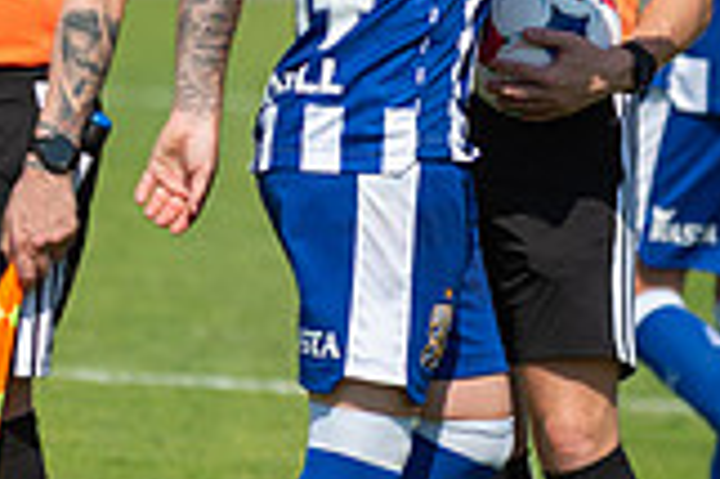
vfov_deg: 2.3
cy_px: 54
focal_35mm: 589
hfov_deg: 3.5
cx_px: 501
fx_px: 11768
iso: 100
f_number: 3.2
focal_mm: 160
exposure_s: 1/2000
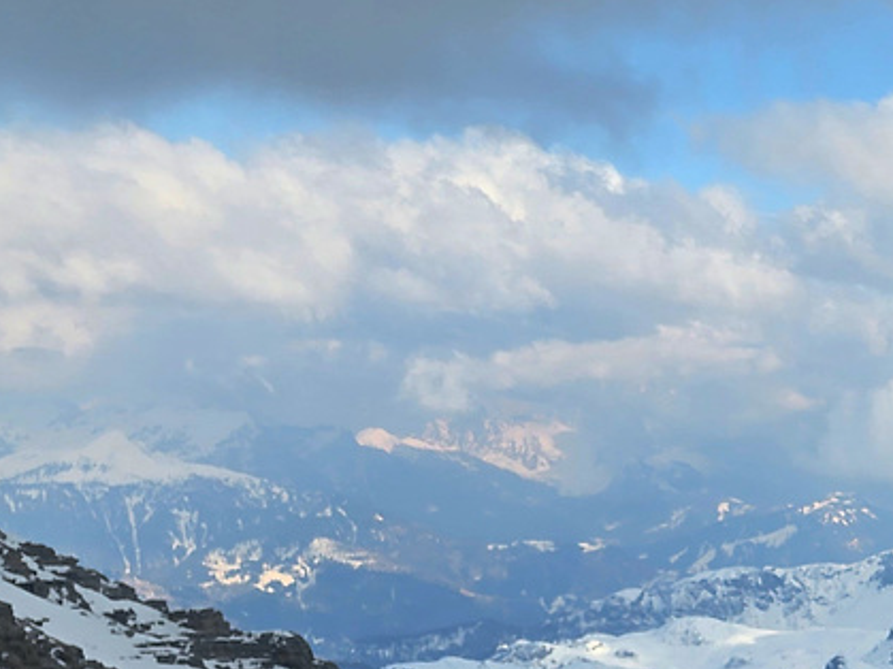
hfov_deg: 20.3
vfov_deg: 16.3
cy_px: 1133
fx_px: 2037
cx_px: 1424
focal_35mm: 79
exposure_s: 1/590
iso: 12
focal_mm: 6.3
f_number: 1.7
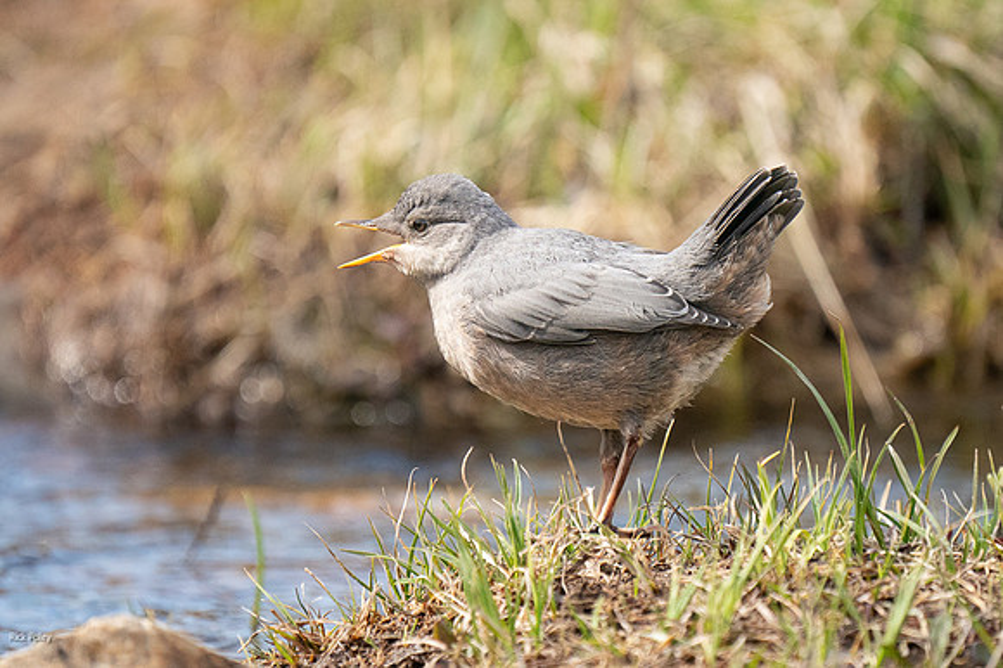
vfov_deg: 1.6
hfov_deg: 2.4
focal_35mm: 873
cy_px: 334
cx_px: 502
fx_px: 24308
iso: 5000
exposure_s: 1/3200
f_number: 6.3
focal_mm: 582
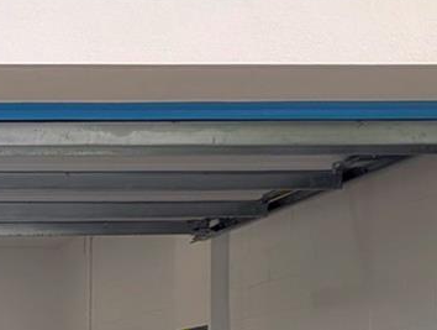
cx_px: -217
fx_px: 683
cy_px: 408
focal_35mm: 54
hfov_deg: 26.1
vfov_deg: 24.3
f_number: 1.7
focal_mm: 2.02
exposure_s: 1/126
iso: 69
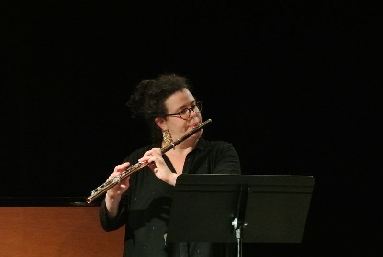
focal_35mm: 186
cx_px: 192
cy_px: 128
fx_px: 1983
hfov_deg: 11.0
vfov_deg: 7.4
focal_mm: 69
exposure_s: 1/125
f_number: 5.6
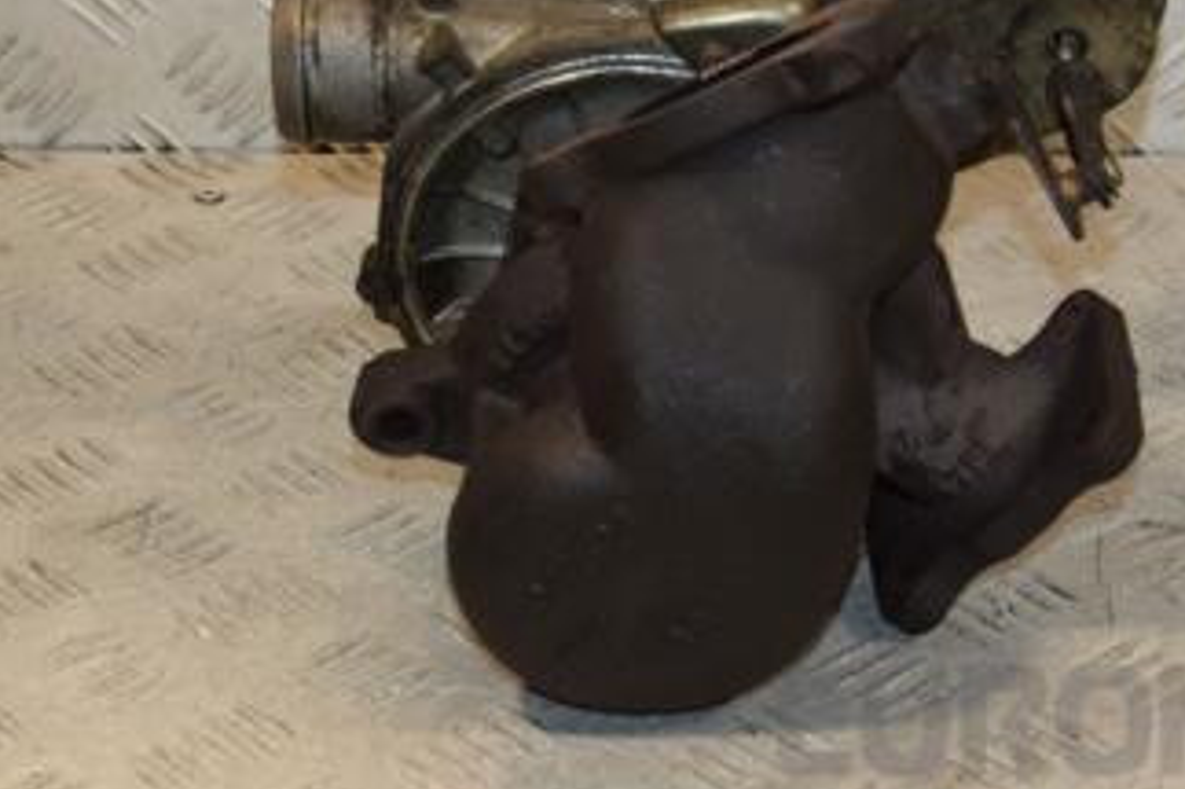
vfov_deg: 12.9
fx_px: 3487
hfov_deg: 19.3
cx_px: 708
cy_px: 231
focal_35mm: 106
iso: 800
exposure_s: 1/200
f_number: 5.6
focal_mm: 38
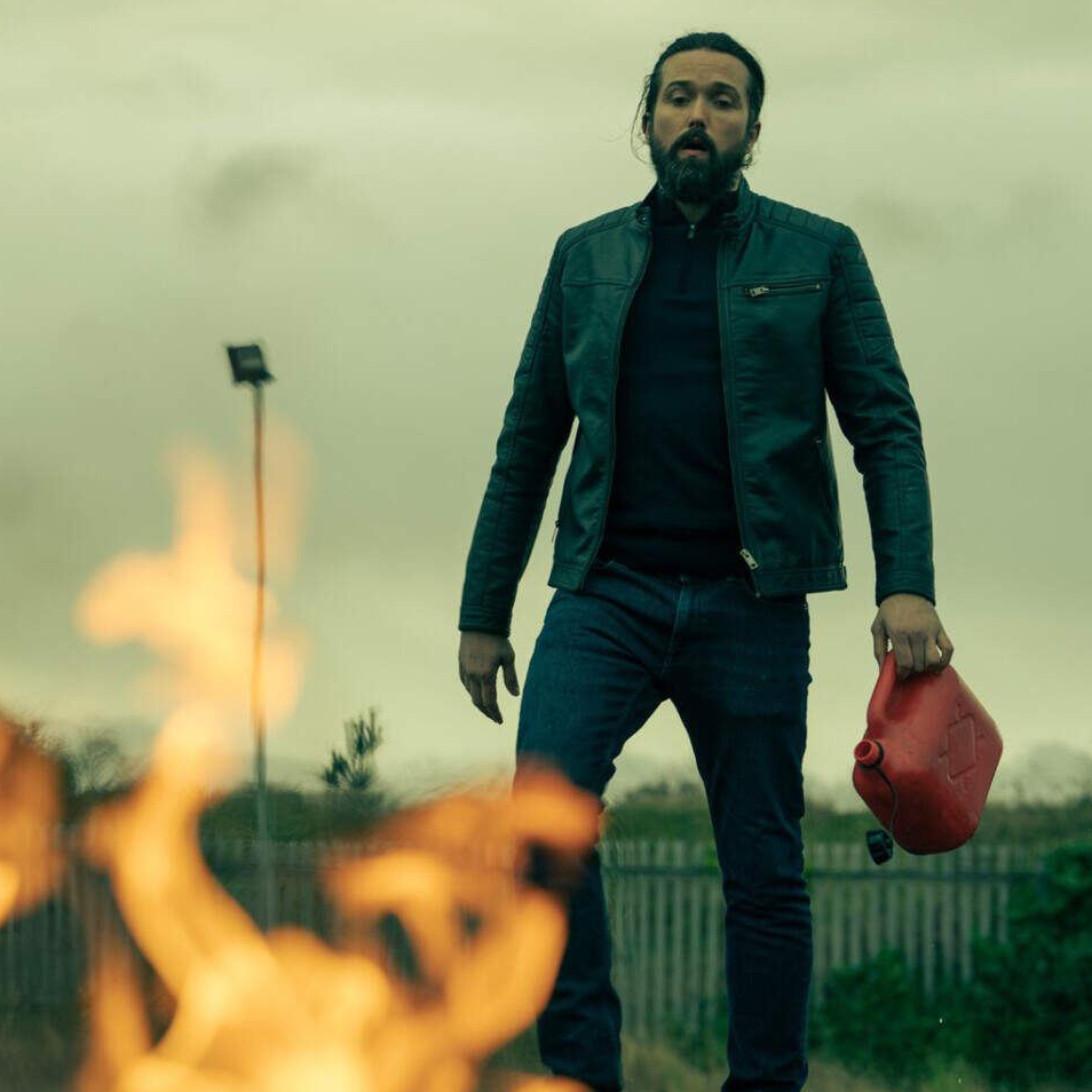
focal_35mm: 118
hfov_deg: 14.7
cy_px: 545
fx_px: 4211
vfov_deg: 14.8
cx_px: 333
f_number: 4
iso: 160
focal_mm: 92
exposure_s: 1/500
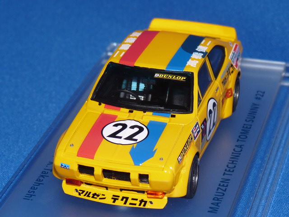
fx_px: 1152
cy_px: 108
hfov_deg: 14.3
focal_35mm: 138
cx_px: 144
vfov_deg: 10.7
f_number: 3.4
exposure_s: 1/40
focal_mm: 13.8
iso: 100
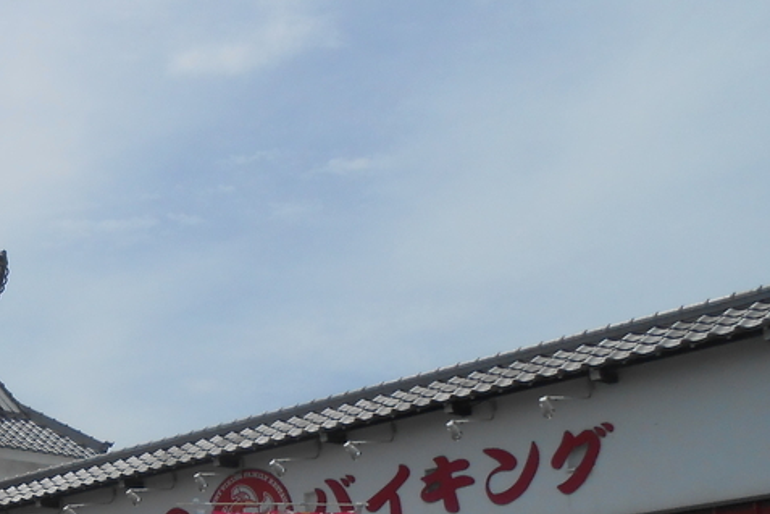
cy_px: 527
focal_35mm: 68
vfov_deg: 19.4
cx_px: -197
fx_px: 1454
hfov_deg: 25.9
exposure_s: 1/250
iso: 100
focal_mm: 4.6
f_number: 11.5
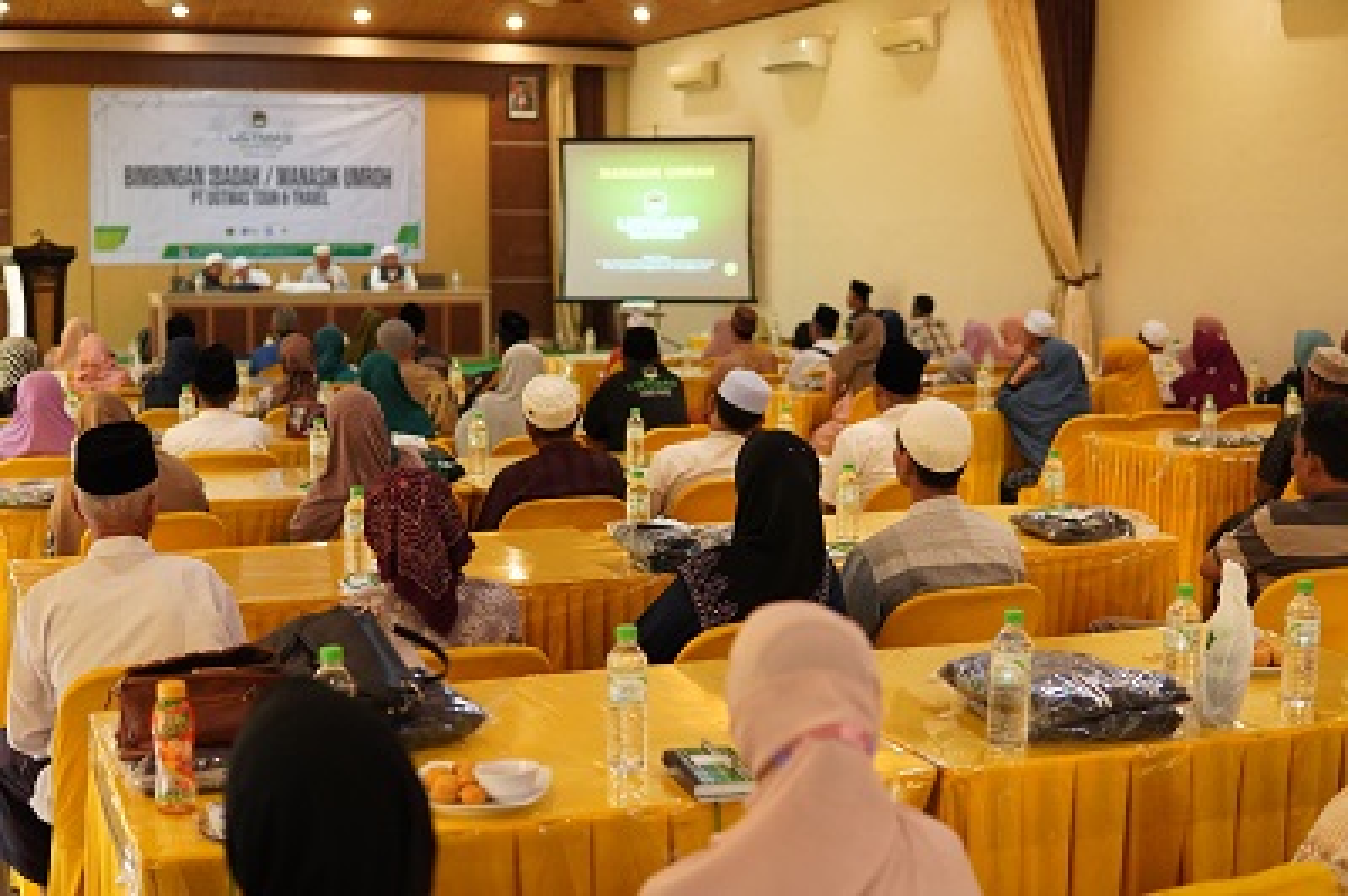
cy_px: 448
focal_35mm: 45
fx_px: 1684
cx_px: 674
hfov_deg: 43.6
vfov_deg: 29.8
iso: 2000
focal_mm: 30
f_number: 1.8
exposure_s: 1/500
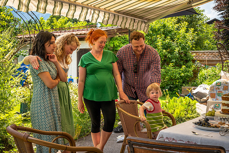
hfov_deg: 44.5
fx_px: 280
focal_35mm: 44
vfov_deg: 30.5
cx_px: 114
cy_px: 76
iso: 250
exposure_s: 1/125
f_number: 11
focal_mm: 44
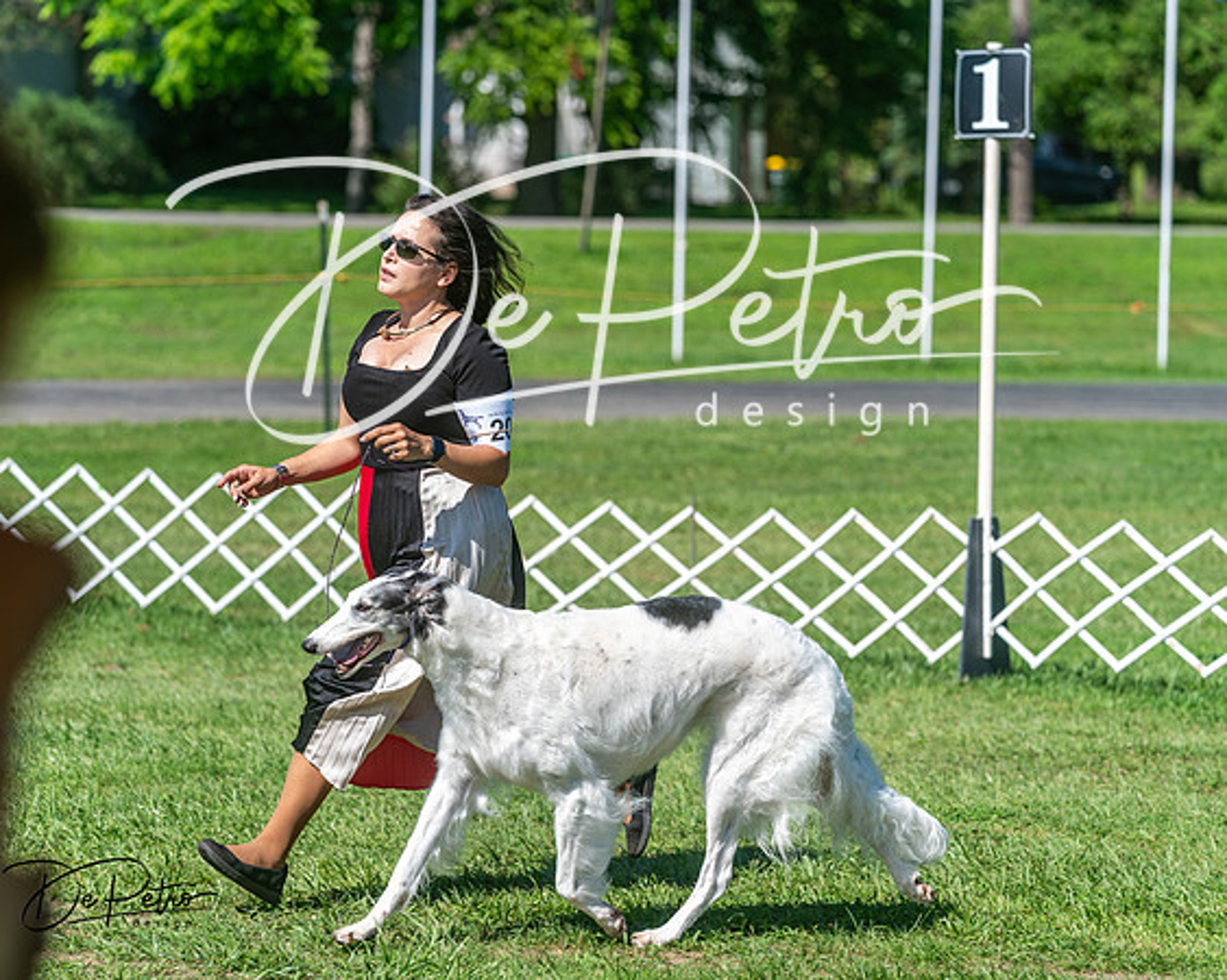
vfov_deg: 10.2
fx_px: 5478
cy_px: 490
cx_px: 614
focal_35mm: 151
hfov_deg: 12.8
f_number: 4
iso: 80
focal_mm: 134
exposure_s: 1/1000
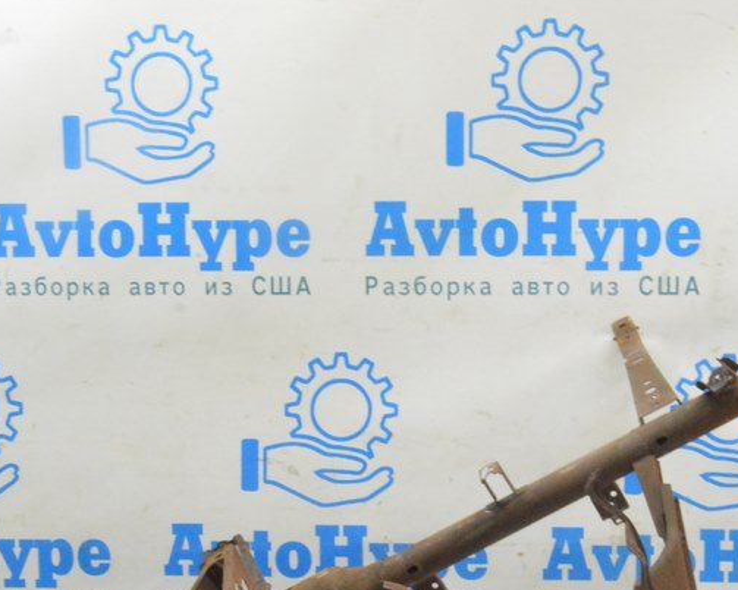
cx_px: 521
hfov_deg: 29.7
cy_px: 489
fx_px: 1376
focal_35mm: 63
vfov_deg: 23.8
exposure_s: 1/15
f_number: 20
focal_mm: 22
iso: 6400
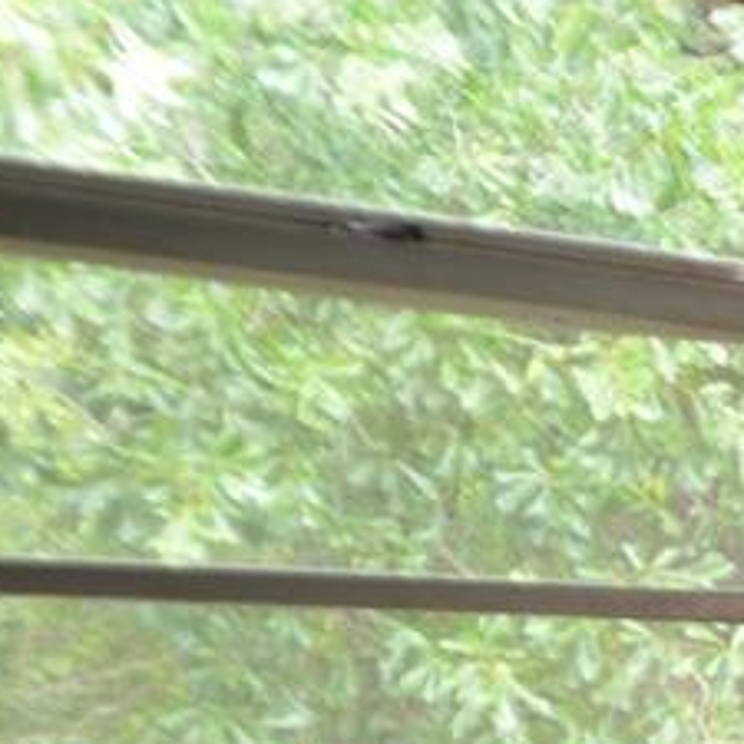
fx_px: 2821
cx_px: 1300
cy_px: 959
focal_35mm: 116
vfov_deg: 14.4
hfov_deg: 13.6
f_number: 3.8
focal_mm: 20
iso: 400
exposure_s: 1/80
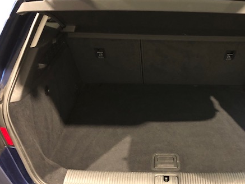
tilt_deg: -33.8
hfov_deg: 45.1
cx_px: 164
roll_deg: -1.6
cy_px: 98
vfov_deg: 35.1
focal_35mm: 41
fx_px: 290
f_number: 1.8
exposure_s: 1/4
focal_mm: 3.99
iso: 125
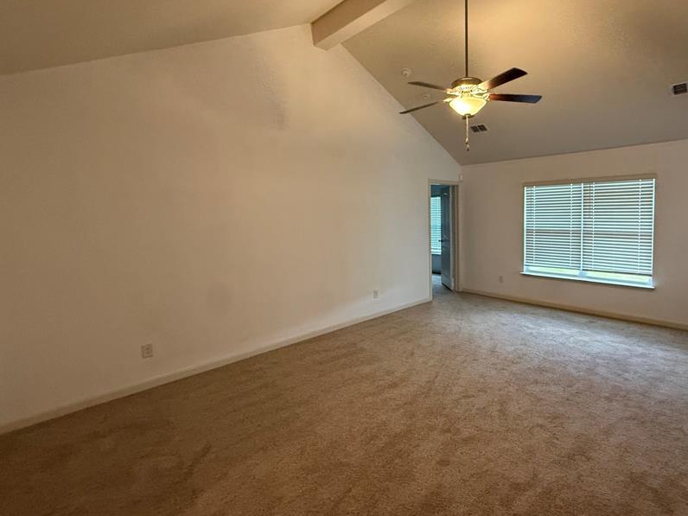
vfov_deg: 71.4
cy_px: 233
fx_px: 358
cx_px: 415
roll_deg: +1.3
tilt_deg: -2.4
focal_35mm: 18
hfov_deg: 86.6
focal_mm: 2.22
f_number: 2.2
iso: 320
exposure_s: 1/60
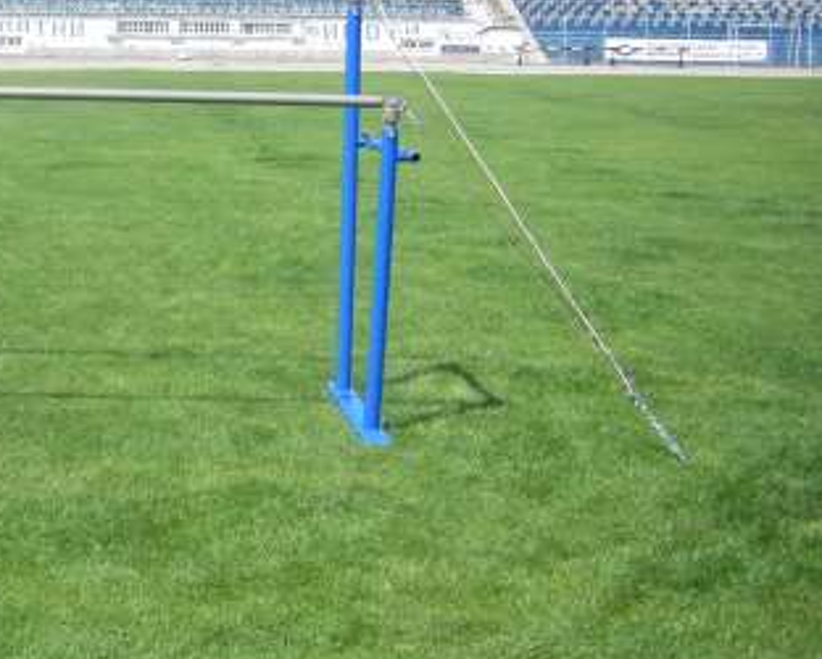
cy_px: 224
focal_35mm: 76
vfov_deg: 20.1
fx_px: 1850
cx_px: 3
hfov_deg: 24.0
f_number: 7
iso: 64
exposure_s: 1/125
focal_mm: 6.3
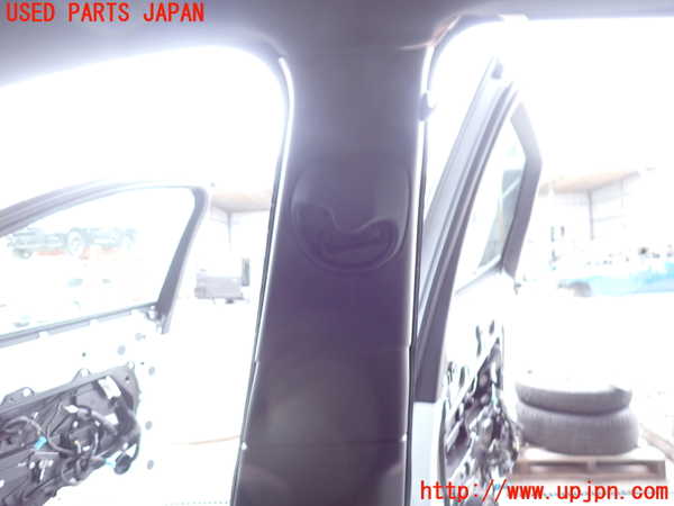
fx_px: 487
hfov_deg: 69.4
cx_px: 337
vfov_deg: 54.9
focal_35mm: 25
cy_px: 253
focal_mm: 4.5
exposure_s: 1/30
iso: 250
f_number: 2
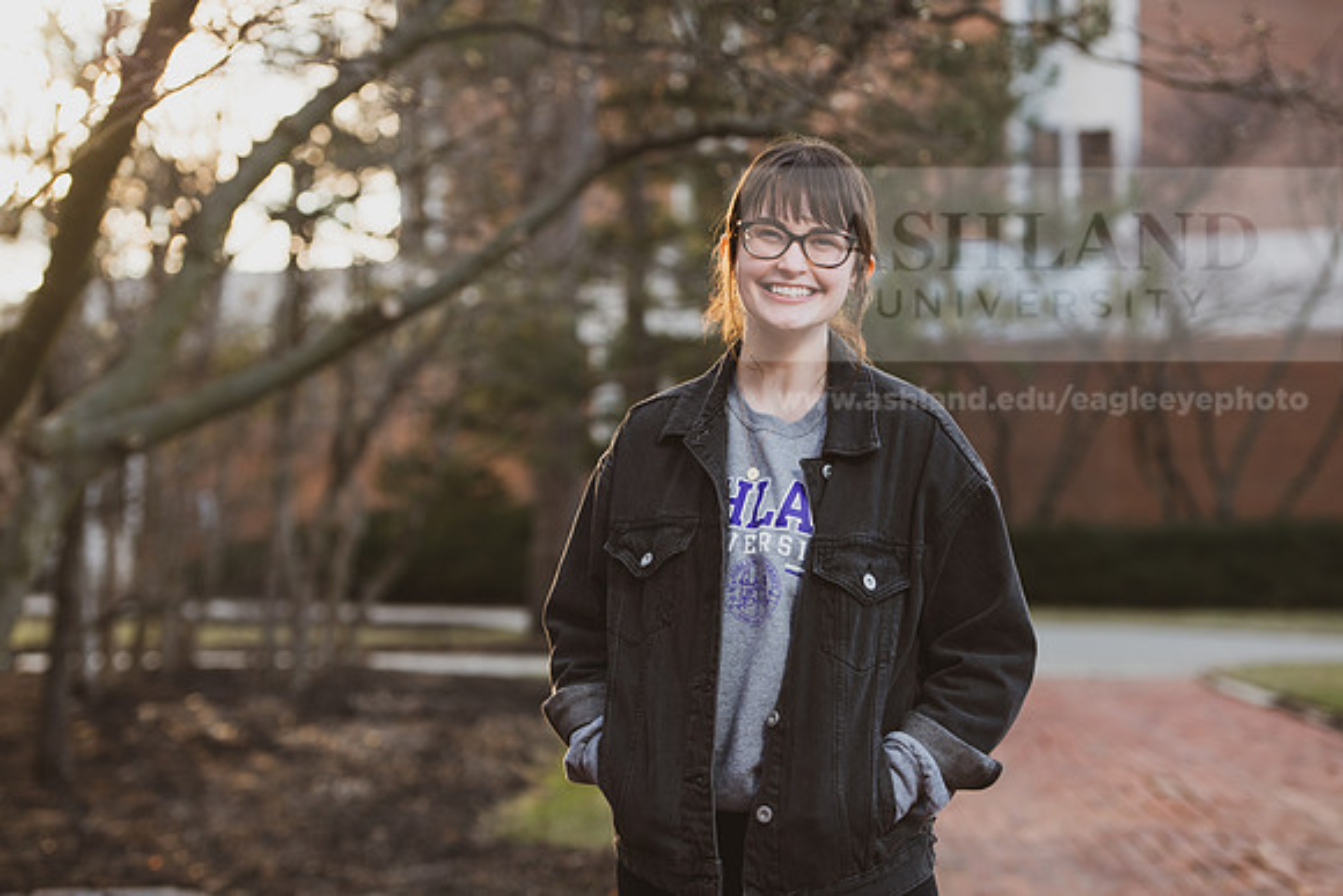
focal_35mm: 95
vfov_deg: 14.4
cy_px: 448
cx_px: 672
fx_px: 3545
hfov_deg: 21.5
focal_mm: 95
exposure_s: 1/200
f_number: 4
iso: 200
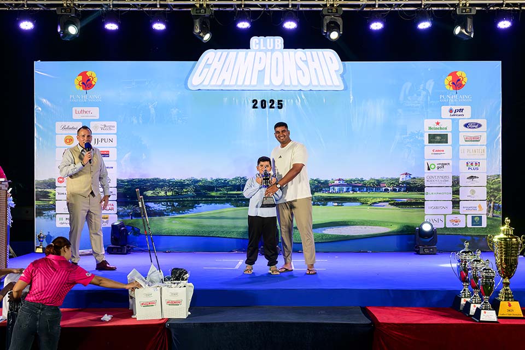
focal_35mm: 34
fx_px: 503
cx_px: 262
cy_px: 175
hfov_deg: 55.1
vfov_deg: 38.4
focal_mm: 34.5
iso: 1100
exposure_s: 1/125
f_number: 6.3
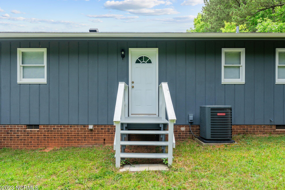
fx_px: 202
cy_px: 98
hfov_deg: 70.4
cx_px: 145
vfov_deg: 50.4
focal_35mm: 26
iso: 125
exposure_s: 1/250
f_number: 5.6
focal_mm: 24.5
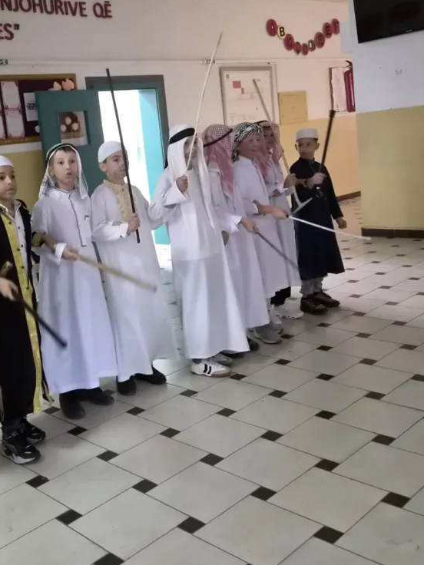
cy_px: 230
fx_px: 653
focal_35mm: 40
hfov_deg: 35.3
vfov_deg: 46.6
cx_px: 118
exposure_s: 1/100
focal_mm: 5.4
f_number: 1.8
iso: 1250
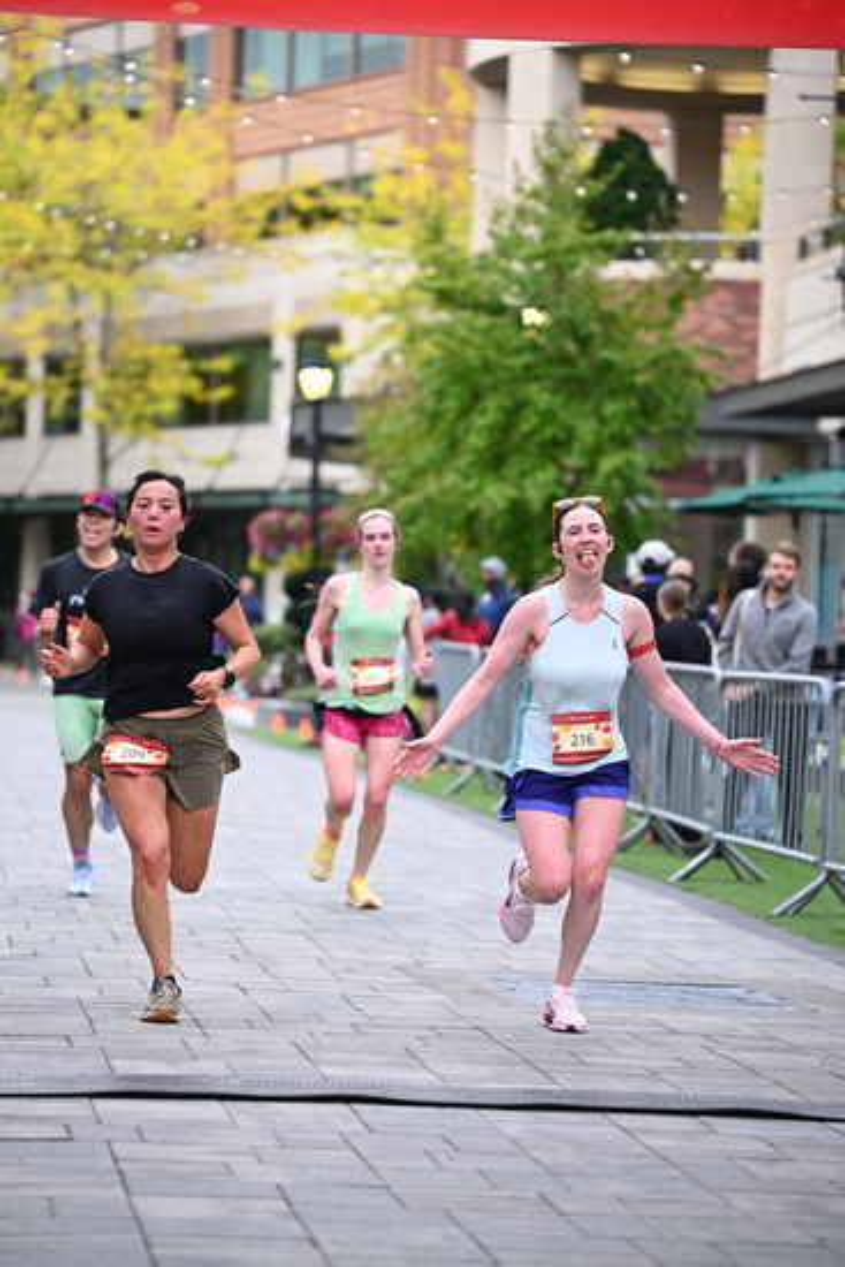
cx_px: 422
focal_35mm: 115
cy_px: 634
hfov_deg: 11.9
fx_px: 4046
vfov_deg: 17.8
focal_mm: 115
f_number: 2.8
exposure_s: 1/1600
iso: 1000
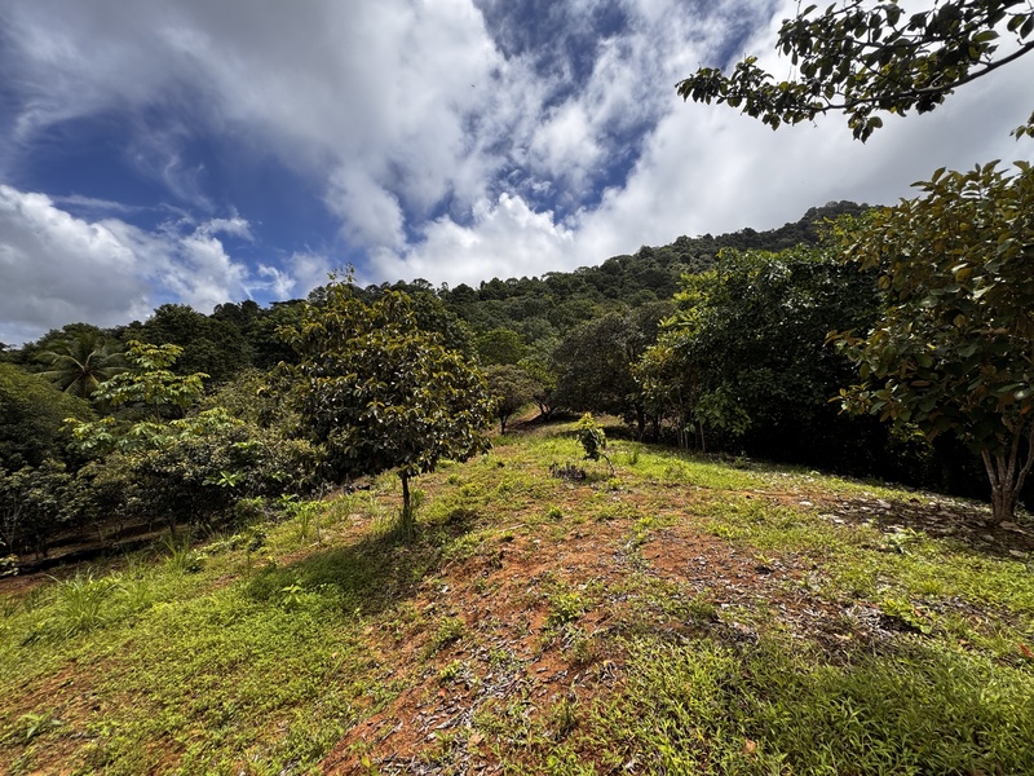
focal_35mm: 14
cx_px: 517
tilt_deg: +5.9
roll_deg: -0.8
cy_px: 388
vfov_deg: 85.7
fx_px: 418
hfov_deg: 102.1
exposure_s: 1/1536
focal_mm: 2.22
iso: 50
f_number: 2.2
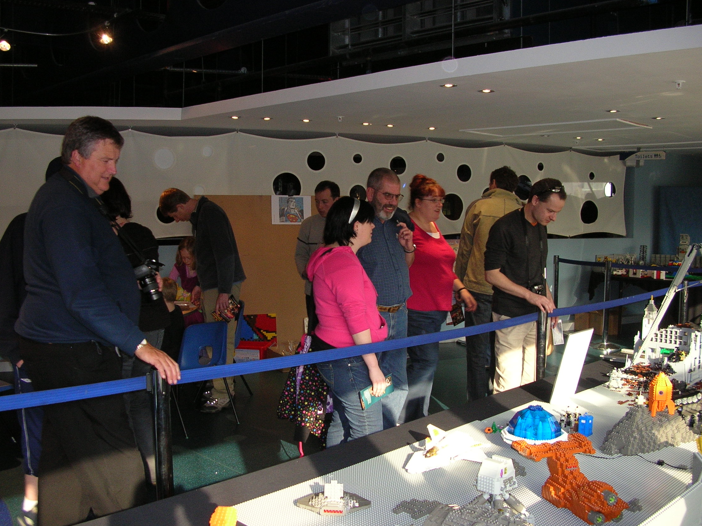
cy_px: 269
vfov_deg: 39.7
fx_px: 730
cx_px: 344
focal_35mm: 36
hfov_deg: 51.4
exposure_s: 1/60.1
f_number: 2.8
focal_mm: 5.8
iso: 88
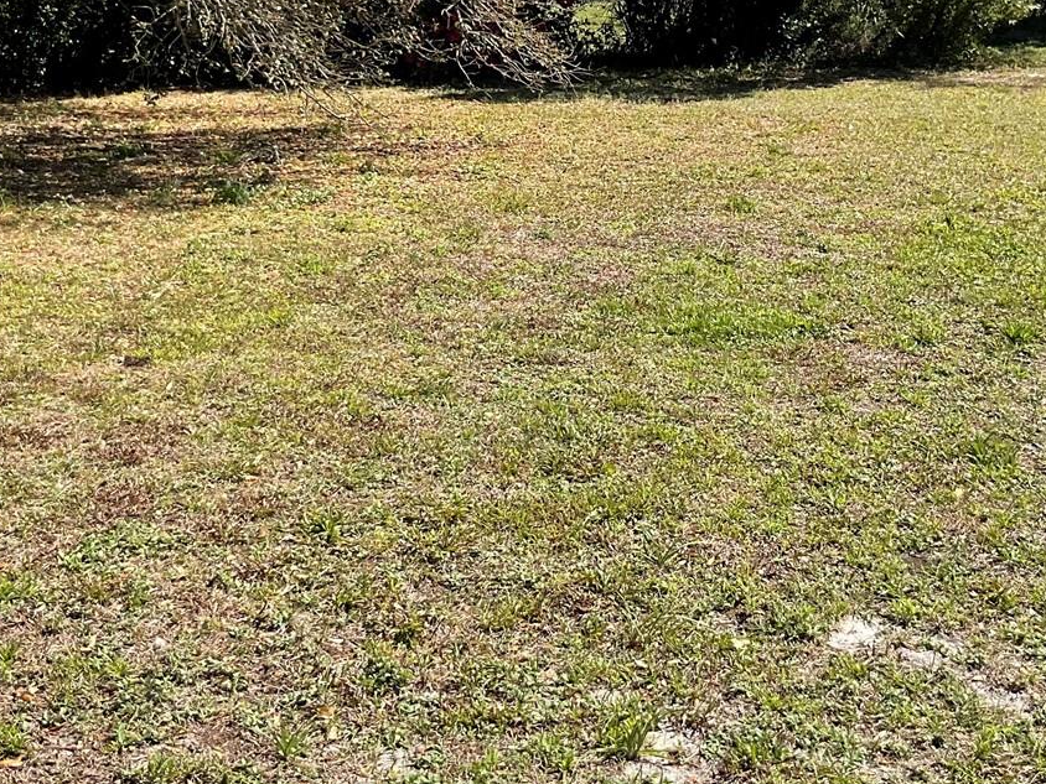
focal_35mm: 55
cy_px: 196
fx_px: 1662
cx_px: 518
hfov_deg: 34.9
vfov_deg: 26.2
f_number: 1.8
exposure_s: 1/1055
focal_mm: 3
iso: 16
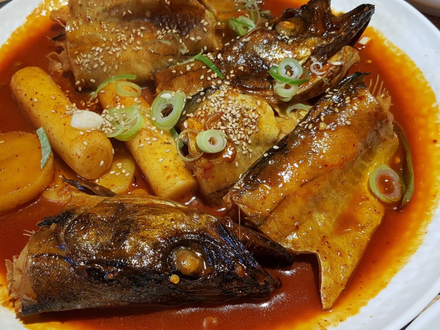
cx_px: 186
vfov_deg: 36.8
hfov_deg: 47.7
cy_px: 164
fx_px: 496
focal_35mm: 39
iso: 64
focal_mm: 4.2
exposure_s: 1/60
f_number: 1.7
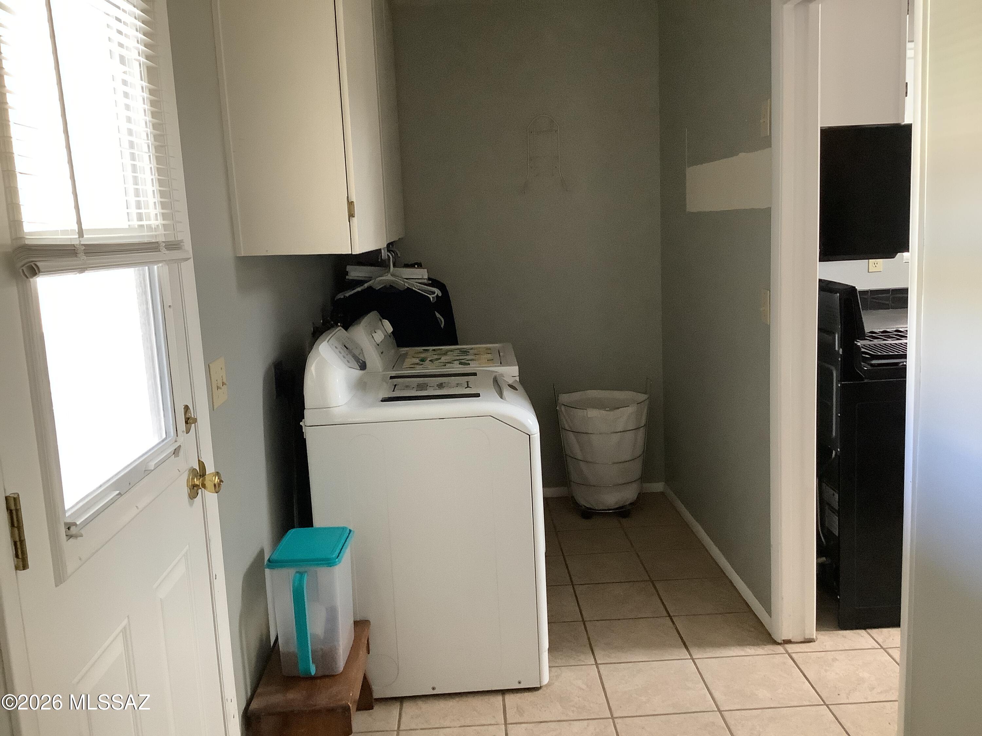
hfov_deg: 58.4
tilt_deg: -11.0
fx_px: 879
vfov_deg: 45.4
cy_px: 368
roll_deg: +3.3
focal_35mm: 31
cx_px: 491
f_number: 2.4
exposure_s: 1/40
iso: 400
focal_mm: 3.3
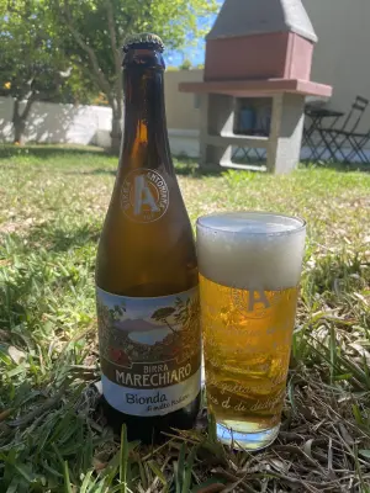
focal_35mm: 26
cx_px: 185
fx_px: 371
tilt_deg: -15.3
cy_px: 246
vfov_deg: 67.3
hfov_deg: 53.1
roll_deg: -2.8
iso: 32
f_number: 1.8
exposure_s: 1/594
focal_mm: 4.25
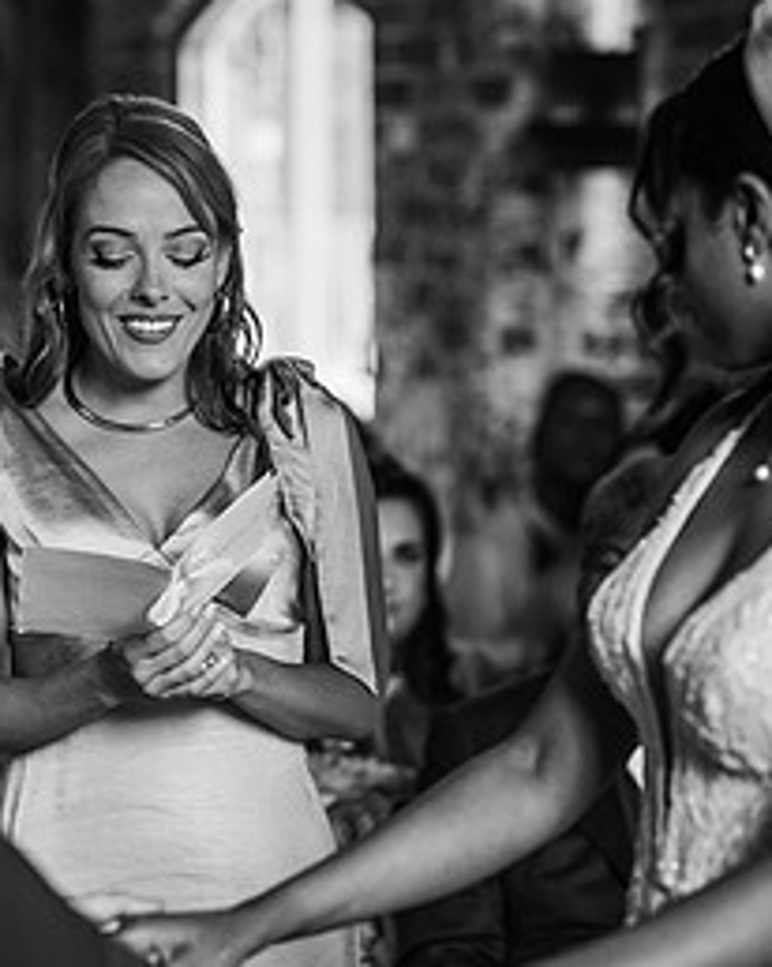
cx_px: 245
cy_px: 491
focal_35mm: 139
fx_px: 3975
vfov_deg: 13.9
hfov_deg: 11.1
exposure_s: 1/200
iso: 280
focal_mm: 85
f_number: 2.5
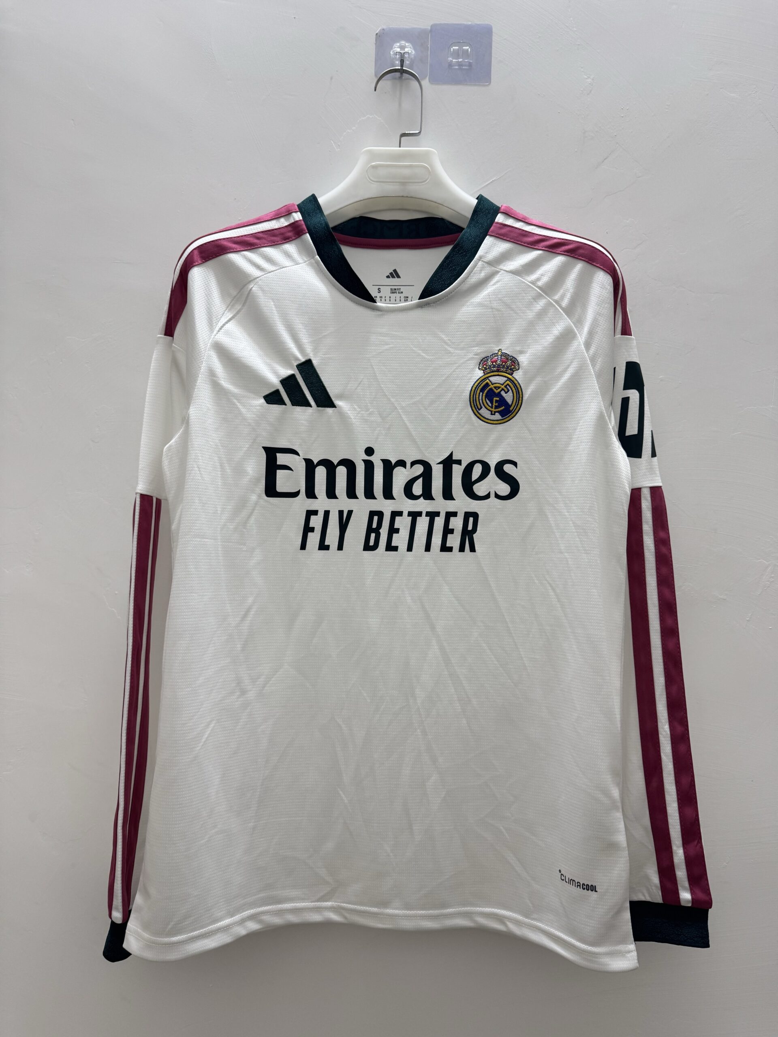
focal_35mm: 24
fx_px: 719
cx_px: 389
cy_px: 518
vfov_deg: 71.6
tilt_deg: +3.2
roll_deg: -1.2
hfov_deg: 56.8
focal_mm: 6.76
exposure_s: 1/100
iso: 125
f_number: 1.78
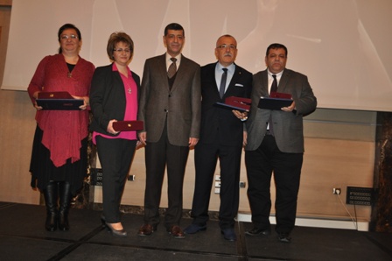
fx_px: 359
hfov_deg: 57.3
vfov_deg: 39.9
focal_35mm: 33
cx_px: 196
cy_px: 130
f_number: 4
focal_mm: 22
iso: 800
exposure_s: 1/60
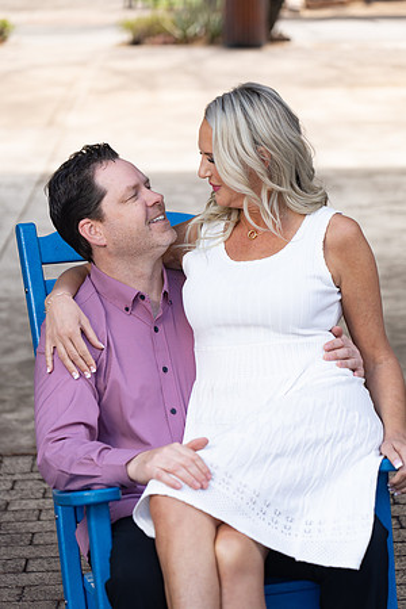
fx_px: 1776
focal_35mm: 105
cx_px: 203
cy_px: 304
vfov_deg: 19.5
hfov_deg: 13.0
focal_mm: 105
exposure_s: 1/200
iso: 250
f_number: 4
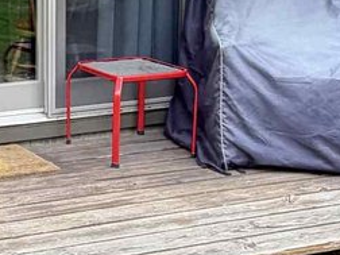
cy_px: 62
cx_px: -96
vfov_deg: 16.5
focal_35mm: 89
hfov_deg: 20.2
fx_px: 874
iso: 40
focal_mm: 2.22
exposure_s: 1/123
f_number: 2.2
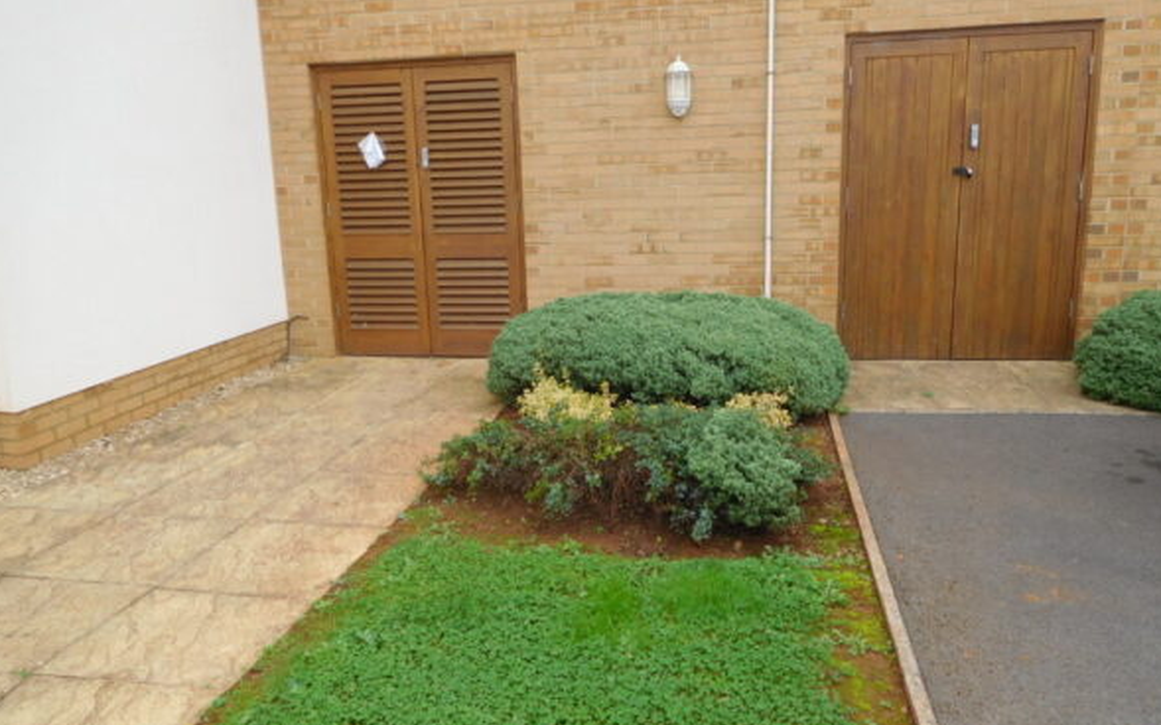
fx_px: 854
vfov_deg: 46.0
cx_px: 580
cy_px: 362
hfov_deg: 68.4
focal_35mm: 27
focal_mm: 4.5
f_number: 3.4
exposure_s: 1/200
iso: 125
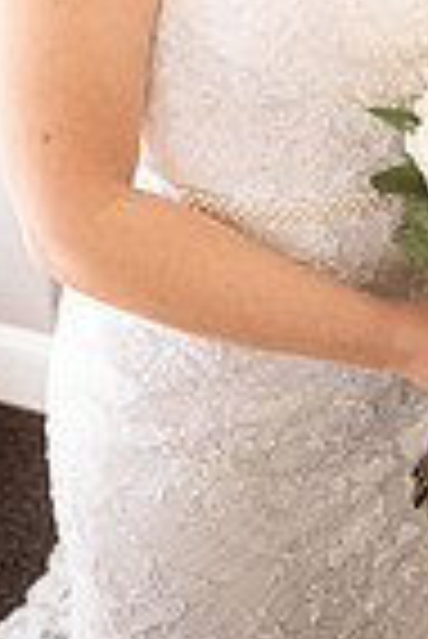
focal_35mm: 76
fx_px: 1352
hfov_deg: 17.9
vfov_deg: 22.5
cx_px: 288
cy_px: -284
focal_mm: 24
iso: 800
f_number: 2.2
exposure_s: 1/500
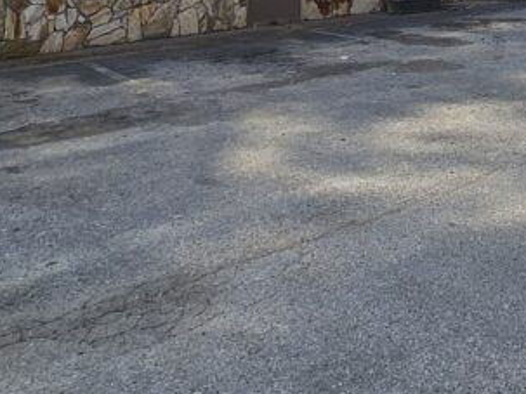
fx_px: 668
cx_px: 441
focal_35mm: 44
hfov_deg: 40.7
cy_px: -142
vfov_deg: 26.7
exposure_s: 1/3579
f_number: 2.2
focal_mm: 2.2
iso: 50
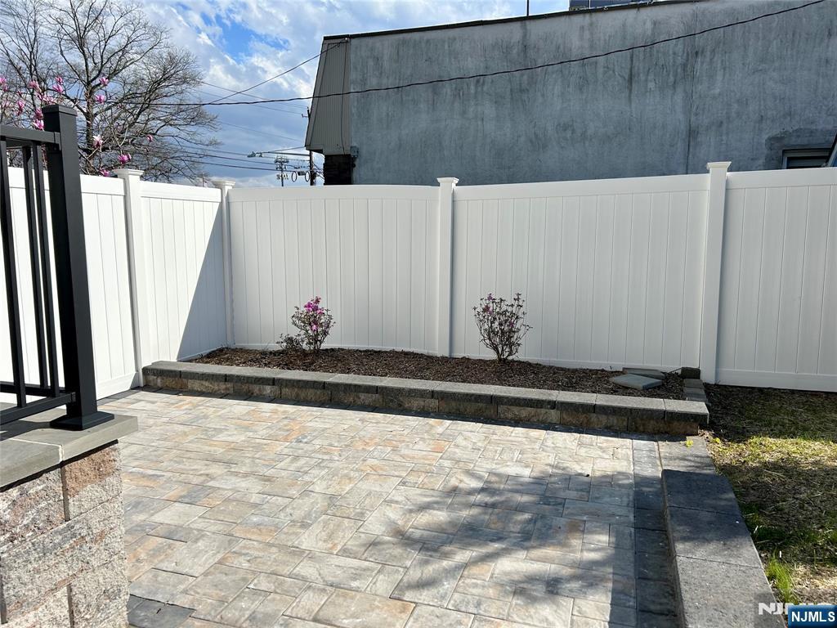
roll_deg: -0.1
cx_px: 418
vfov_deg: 53.1
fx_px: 629
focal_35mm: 26
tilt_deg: -7.5
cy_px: 314
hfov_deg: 67.3
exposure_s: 1/5076
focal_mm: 5.7
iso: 50
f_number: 1.5
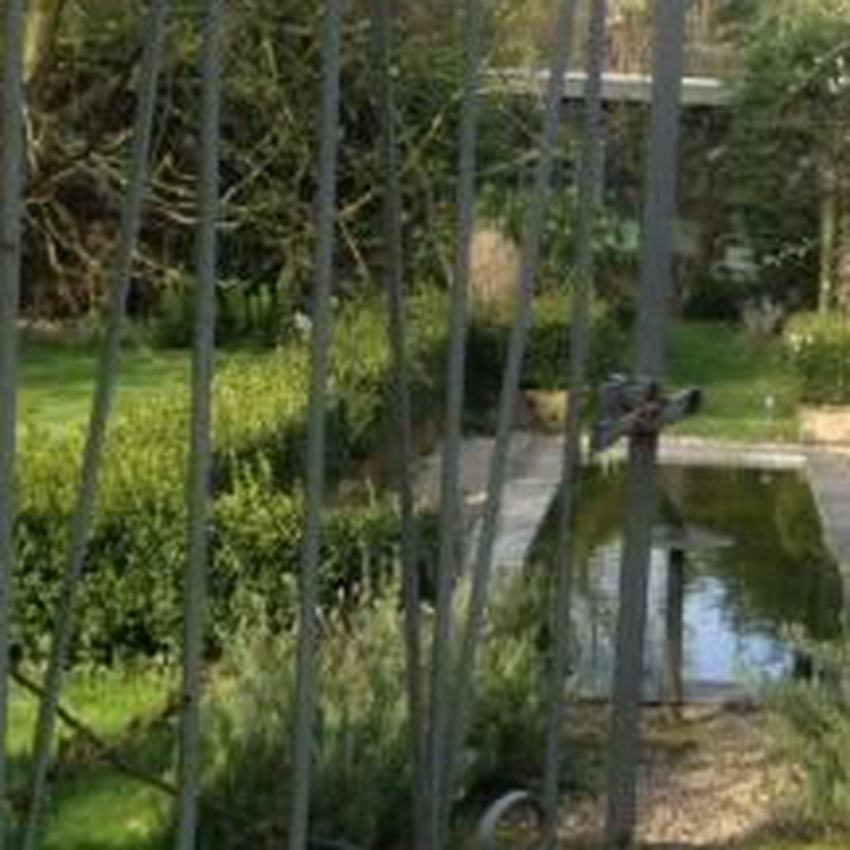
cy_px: 431
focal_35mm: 78
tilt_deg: -5.5
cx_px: 758
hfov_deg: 21.7
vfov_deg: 22.2
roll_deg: -0.8
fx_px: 2167
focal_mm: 4.12
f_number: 2.4
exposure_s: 1/335
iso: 50
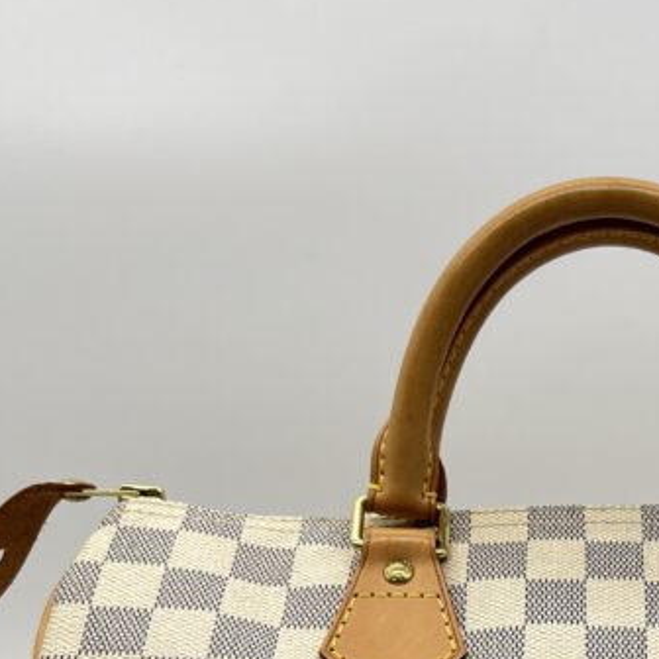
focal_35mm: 70
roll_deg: +0.0
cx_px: 639
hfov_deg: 23.7
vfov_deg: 23.1
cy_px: 739
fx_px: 1508
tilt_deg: -11.7
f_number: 1.5
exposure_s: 1/170
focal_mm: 5.7
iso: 40
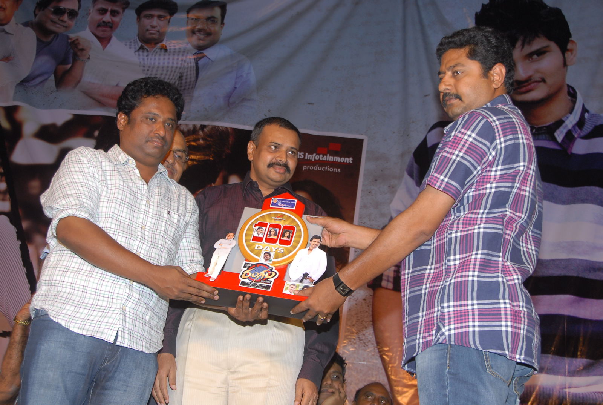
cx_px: 302
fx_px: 856
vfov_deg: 26.6
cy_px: 202
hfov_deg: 38.8
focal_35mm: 51
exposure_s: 1/125
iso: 320
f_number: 5.6
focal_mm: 34
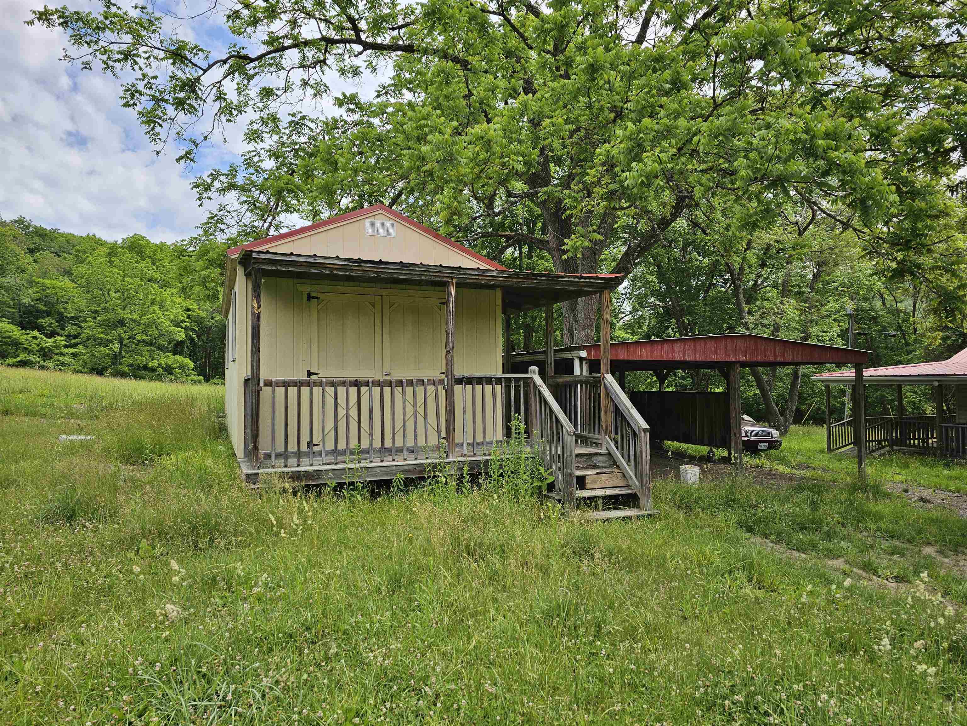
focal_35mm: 23
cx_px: 484
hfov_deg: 73.9
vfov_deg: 58.9
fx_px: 643
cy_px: 363
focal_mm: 6.3
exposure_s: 1/379
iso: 10
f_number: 1.7
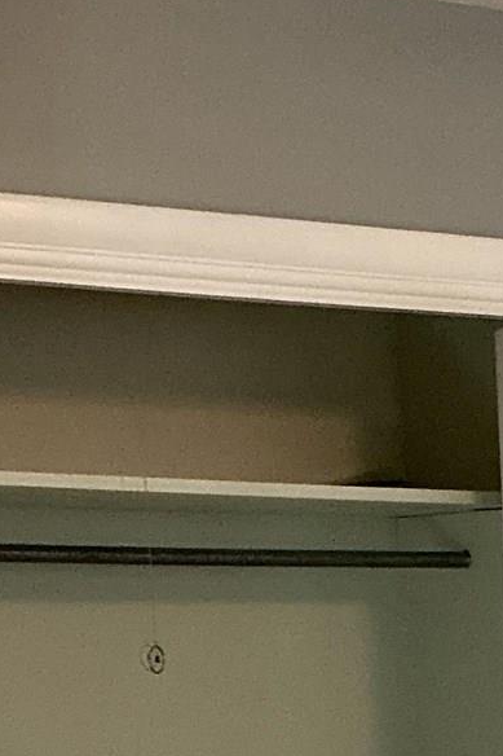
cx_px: 821
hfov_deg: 10.9
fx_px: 2495
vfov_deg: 16.2
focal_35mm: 119
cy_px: 1007
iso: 250
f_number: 1.8
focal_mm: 3
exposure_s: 1/60
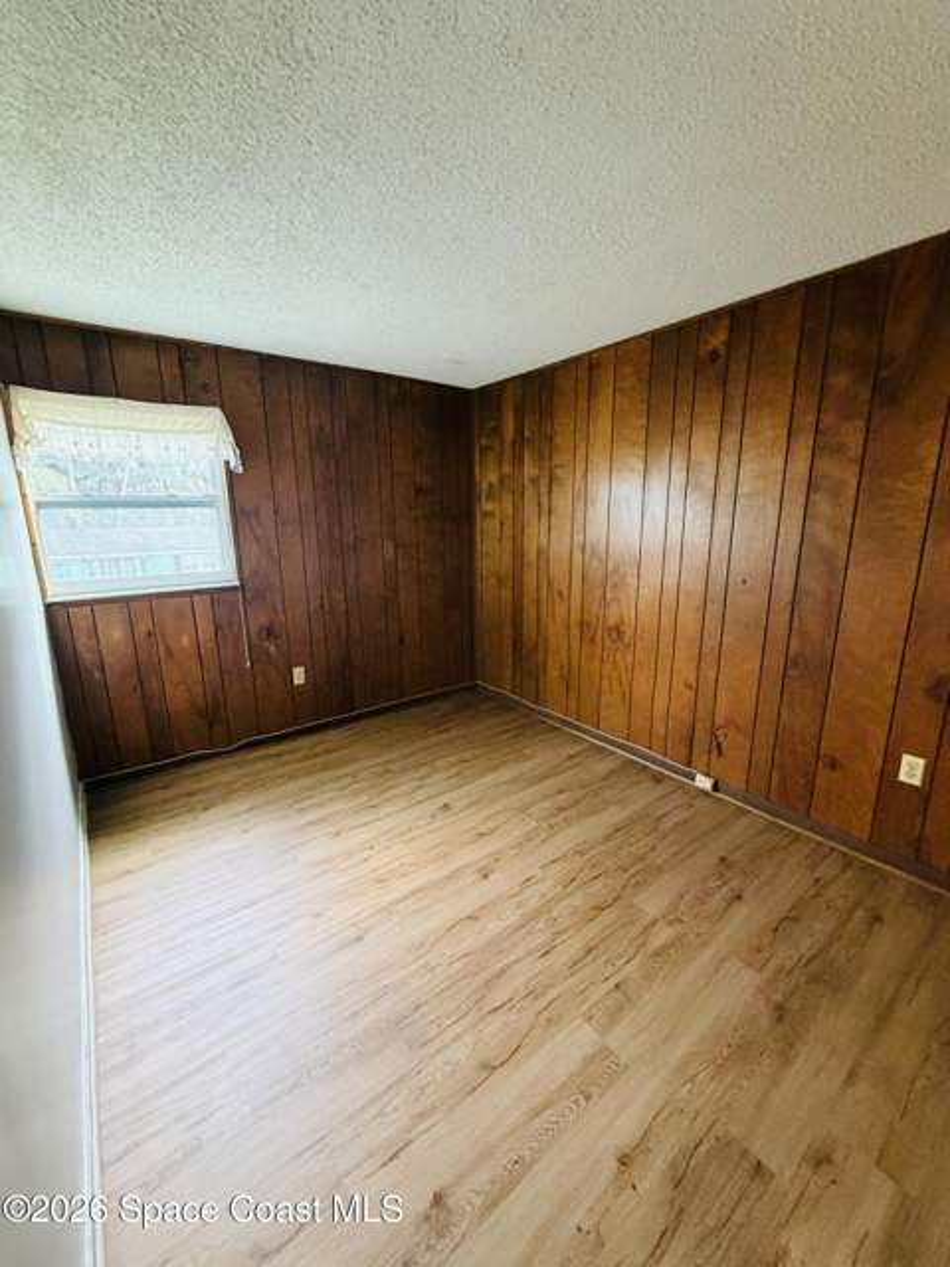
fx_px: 512
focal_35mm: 14
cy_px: 634
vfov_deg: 102.1
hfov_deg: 85.7
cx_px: 475
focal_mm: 2.22
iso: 400
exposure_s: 1/60
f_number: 2.2
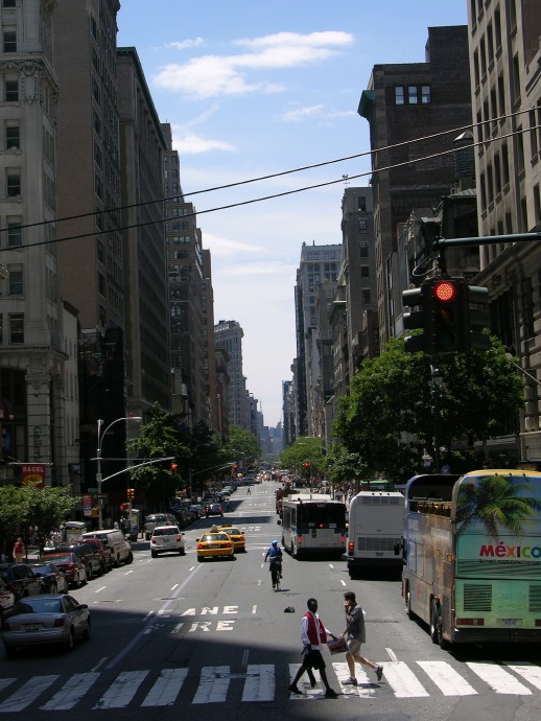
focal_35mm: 69
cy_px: 324
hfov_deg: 21.3
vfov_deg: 28.1
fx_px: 1437
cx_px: 257
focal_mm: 15.7
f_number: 5.7
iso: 50
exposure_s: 1/280
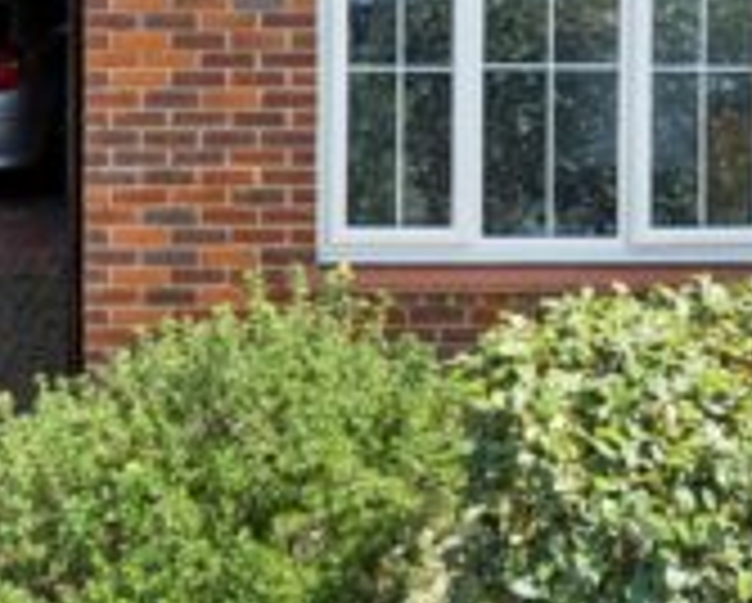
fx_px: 1537
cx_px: 378
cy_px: -230
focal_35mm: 69
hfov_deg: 27.5
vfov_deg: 20.0
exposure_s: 1/800
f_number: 8
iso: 640
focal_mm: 16
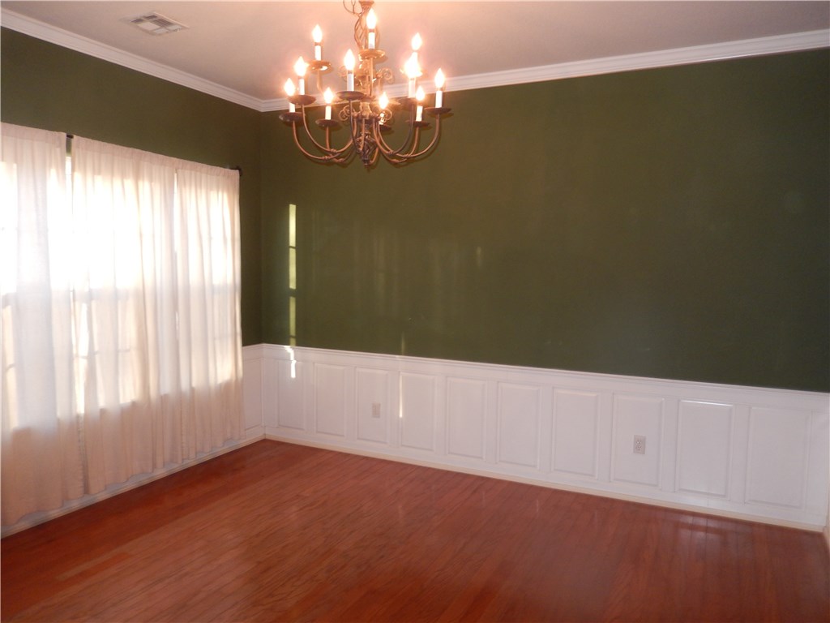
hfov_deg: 69.4
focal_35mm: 25
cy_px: 312
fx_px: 599
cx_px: 415
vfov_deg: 54.9
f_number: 3.4
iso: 200
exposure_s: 1/30
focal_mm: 4.5
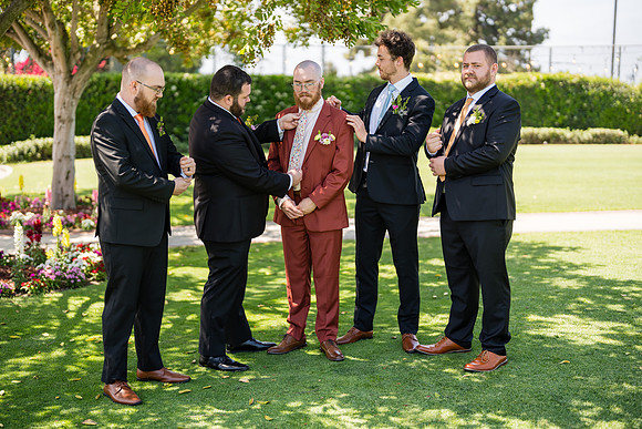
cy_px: 214
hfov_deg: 38.8
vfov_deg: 26.4
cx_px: 321
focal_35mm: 51
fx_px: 913
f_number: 1.2
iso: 100
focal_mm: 50
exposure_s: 1/2000
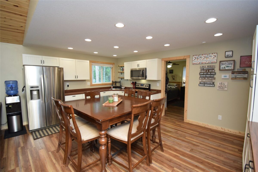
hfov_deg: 100.4
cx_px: 129
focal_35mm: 15
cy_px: 86
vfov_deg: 77.3
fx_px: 107
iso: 2000
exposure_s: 1/60
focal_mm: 10
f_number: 4.5
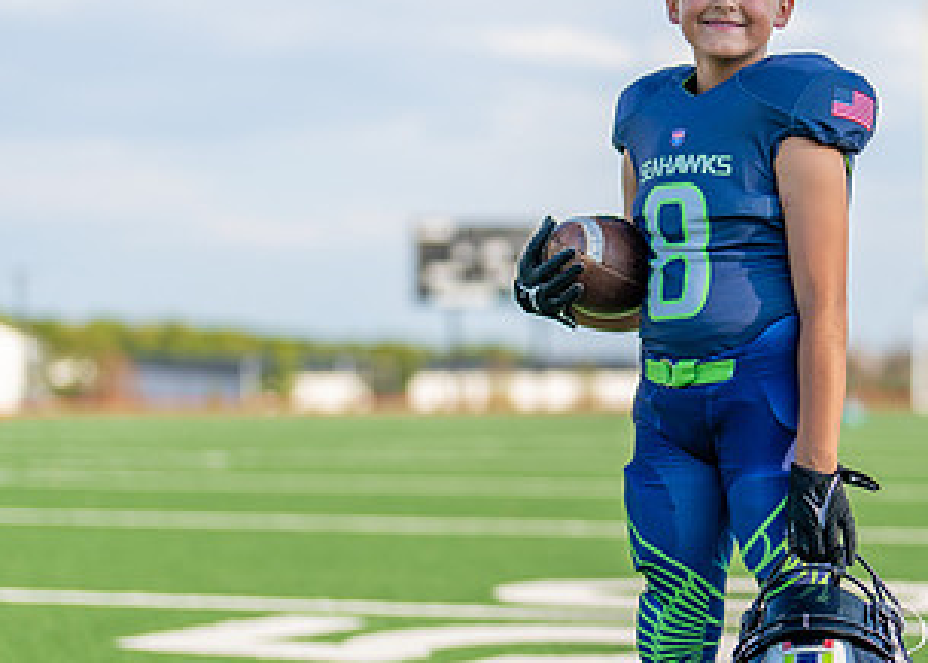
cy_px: 397
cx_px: 780
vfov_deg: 12.4
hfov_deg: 17.1
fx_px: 3058
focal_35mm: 116
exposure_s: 1/4000
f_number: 1.2
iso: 100
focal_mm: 50
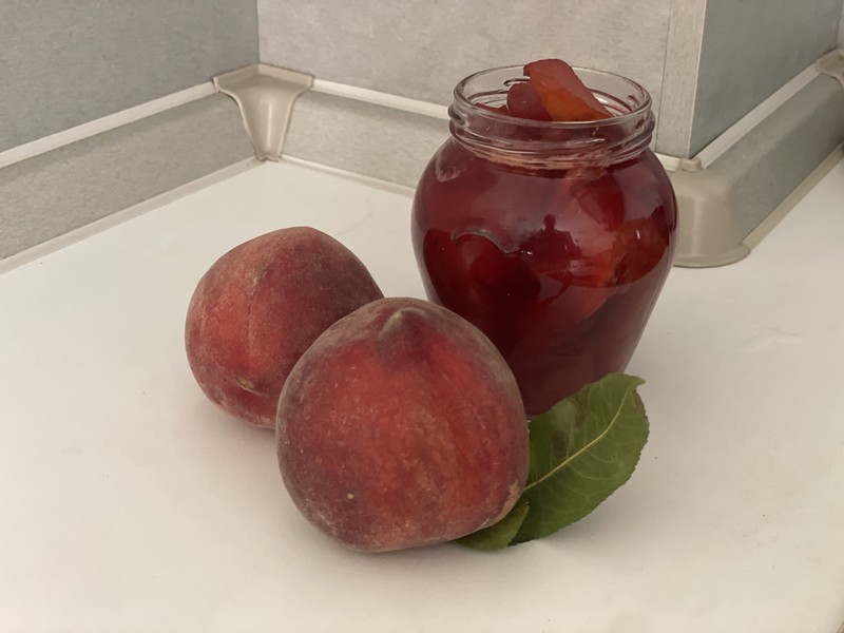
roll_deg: -0.9
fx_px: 1268
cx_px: 422
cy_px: 316
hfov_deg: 36.8
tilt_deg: -27.2
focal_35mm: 52
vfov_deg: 28.0
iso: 500
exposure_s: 1/15
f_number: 2
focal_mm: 6
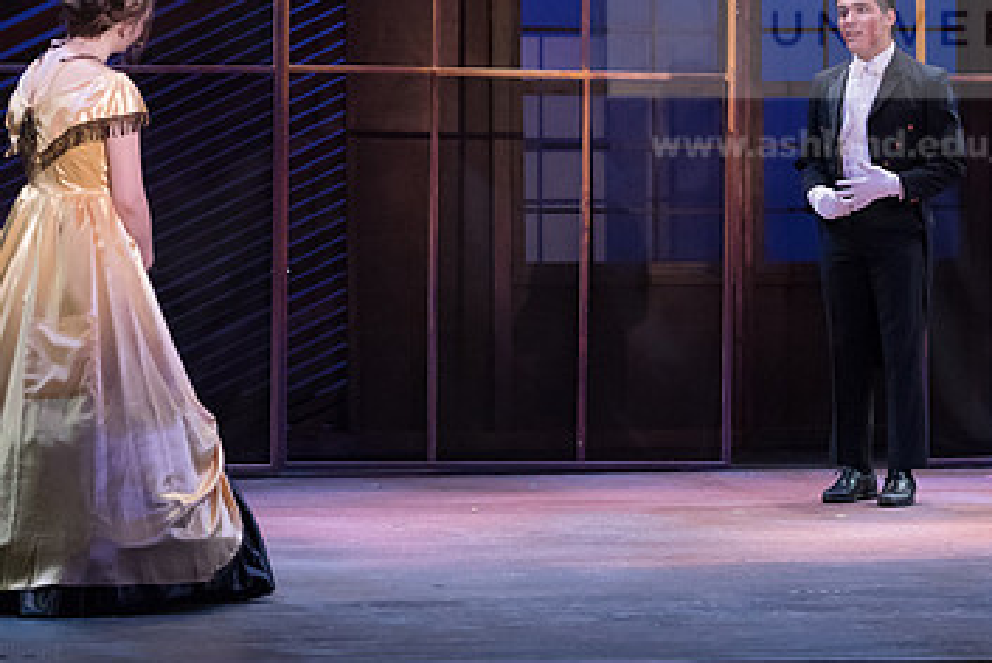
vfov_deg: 8.5
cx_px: 523
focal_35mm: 161
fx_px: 4440
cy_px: 204
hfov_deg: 12.7
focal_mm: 98
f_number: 3.2
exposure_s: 1/320
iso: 4000
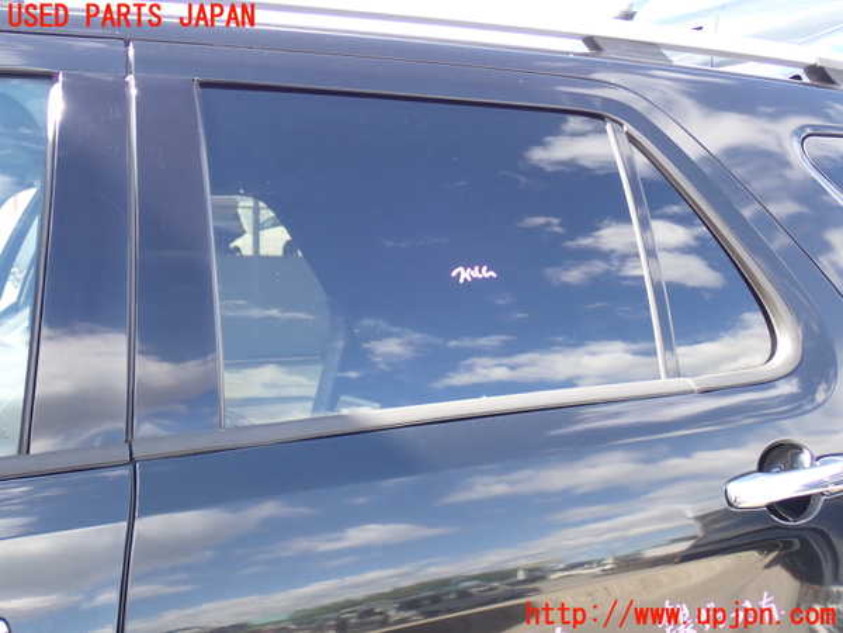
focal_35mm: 47
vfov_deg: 30.9
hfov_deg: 40.4
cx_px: 422
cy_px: 316
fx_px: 1145
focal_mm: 8.4
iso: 125
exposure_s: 1/100
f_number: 3.1
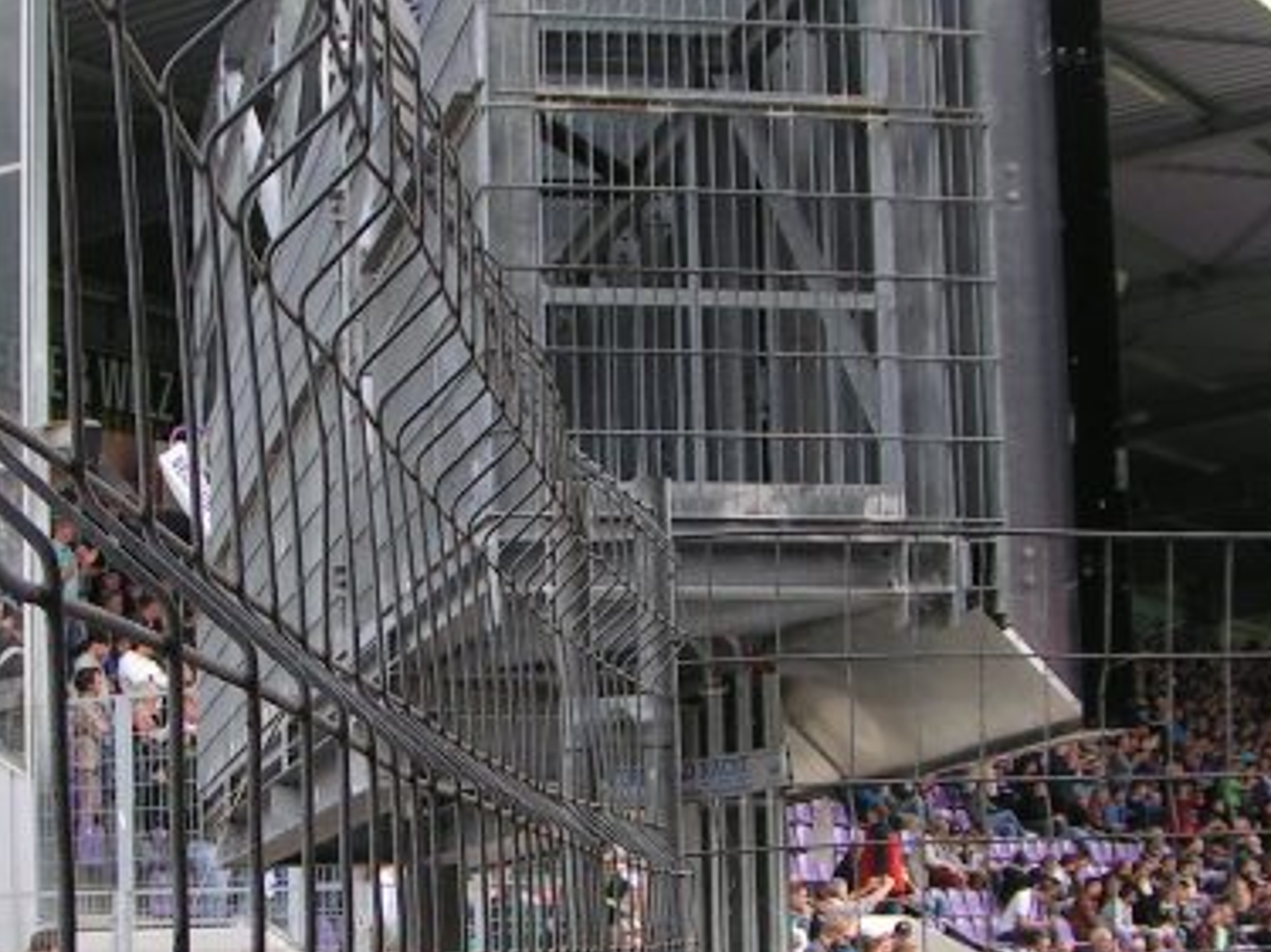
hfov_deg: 24.0
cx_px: 427
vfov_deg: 18.2
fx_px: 2973
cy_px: 630
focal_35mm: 81
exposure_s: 1/125
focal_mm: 5.8
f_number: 4.5
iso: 50
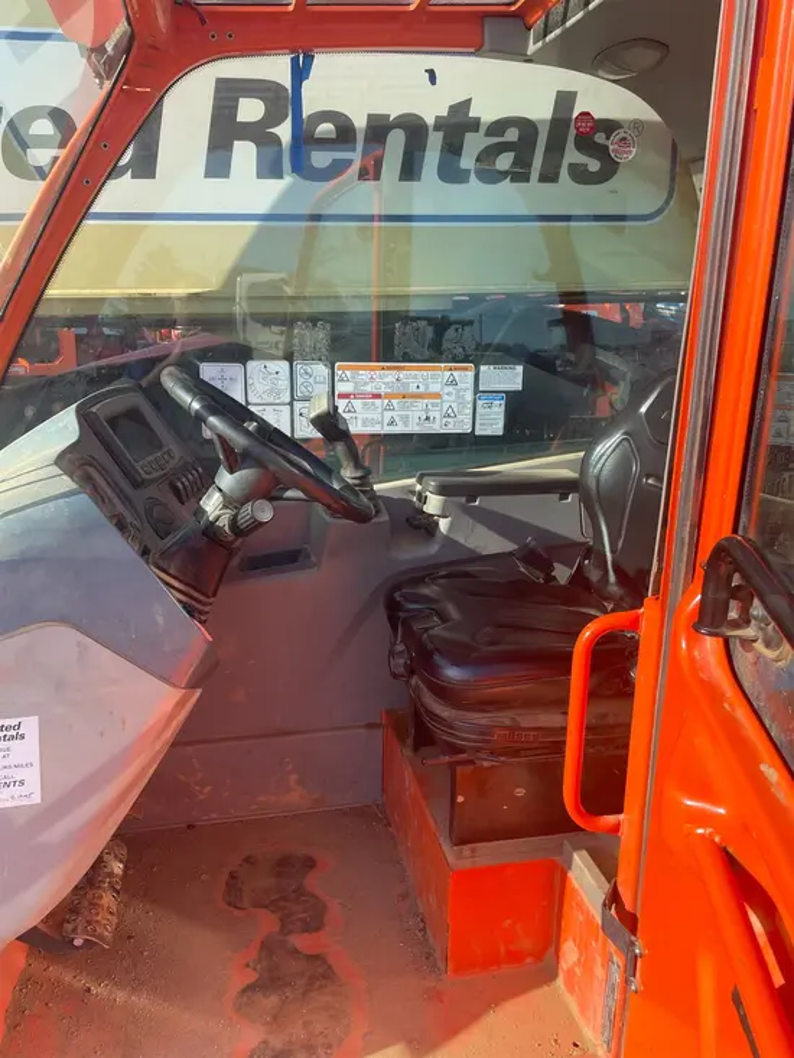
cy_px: 529
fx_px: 795
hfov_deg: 53.1
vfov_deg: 67.3
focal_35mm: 26
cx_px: 397
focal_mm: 4.2
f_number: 1.6
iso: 32
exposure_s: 1/842
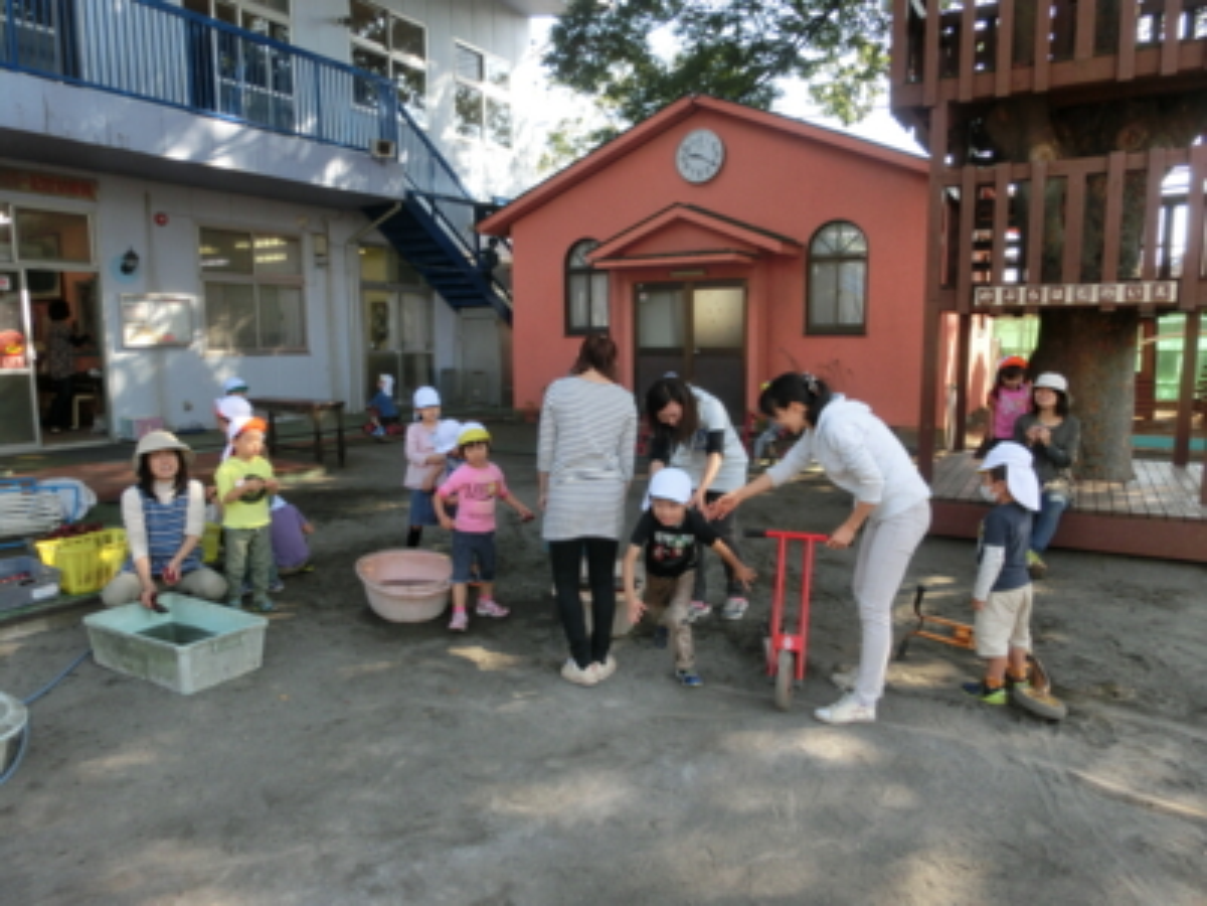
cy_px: 453
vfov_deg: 56.8
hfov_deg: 71.6
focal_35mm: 24
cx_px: 604
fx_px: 837
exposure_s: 1/200
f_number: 3
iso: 80
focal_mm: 4.24
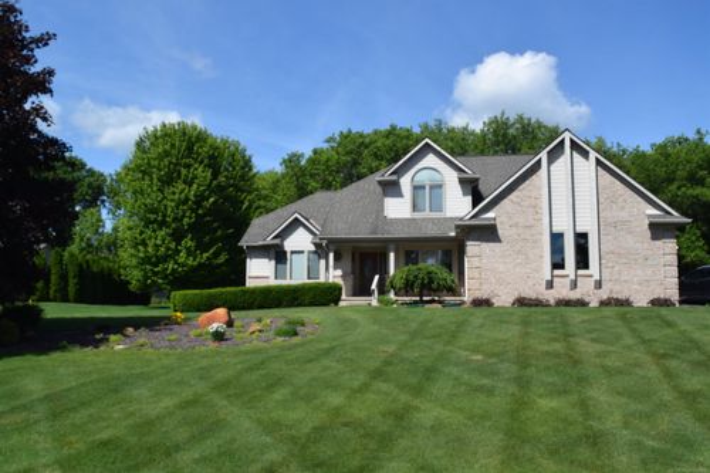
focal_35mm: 33
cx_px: 355
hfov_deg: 57.2
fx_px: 651
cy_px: 236
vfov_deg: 39.9
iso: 200
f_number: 10
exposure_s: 1/400
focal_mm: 22
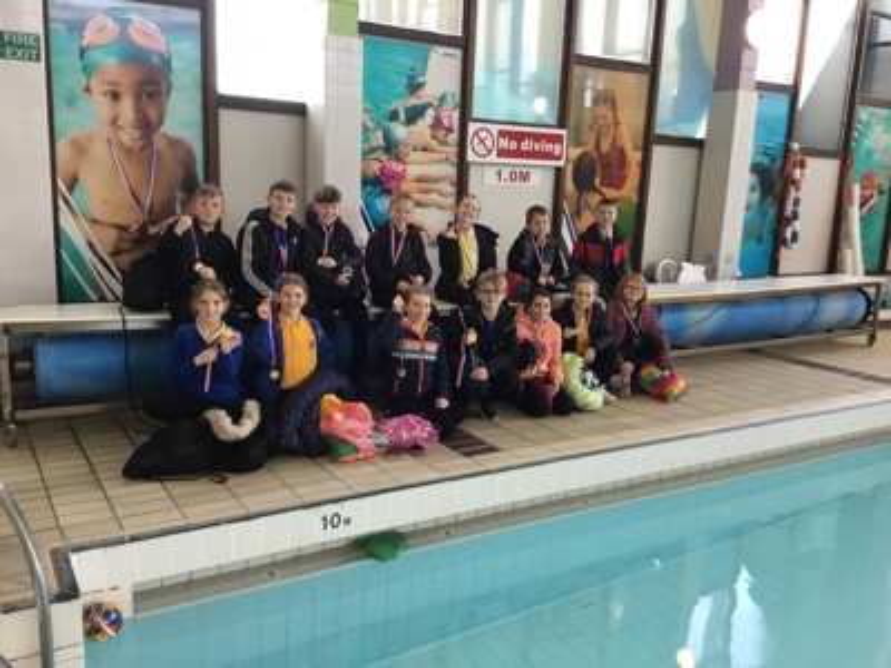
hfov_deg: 58.4
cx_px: 446
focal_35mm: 31
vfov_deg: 45.4
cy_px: 334
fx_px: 798
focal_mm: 3.3
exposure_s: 1/33
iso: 40
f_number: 2.4
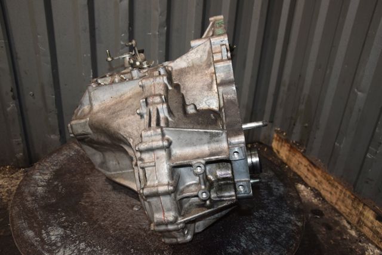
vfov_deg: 41.7
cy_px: 128
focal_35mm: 32
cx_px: 191
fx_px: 334
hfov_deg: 59.5
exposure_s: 1/60
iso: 800
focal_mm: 21
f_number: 5
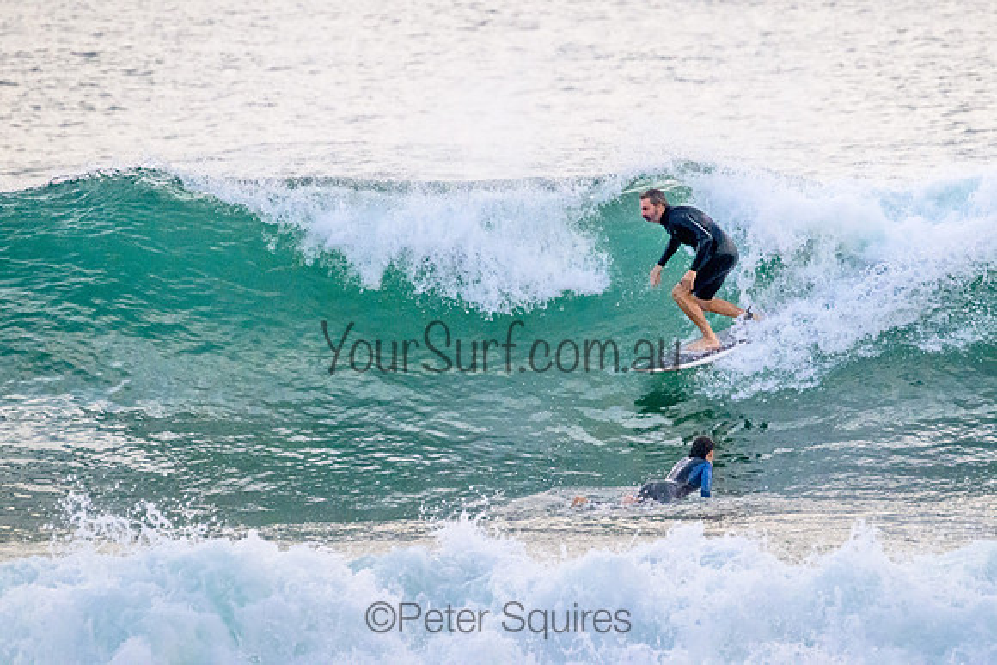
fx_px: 20785
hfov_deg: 2.7
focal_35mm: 750
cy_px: 249
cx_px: 623
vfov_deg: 1.8
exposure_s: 1/2000
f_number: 11
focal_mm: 600
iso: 4500
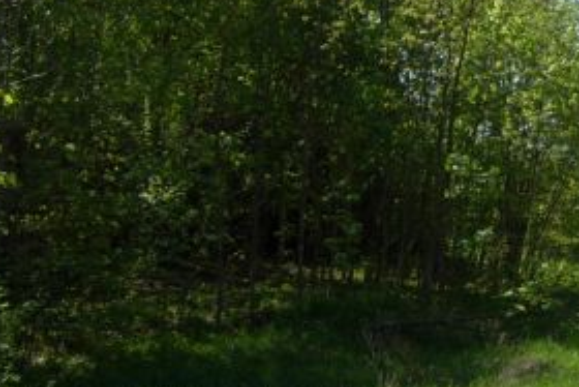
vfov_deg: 12.8
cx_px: 668
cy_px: 161
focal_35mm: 107
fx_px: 1722
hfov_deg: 18.2
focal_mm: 7.5
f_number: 5.4
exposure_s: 1/287
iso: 50
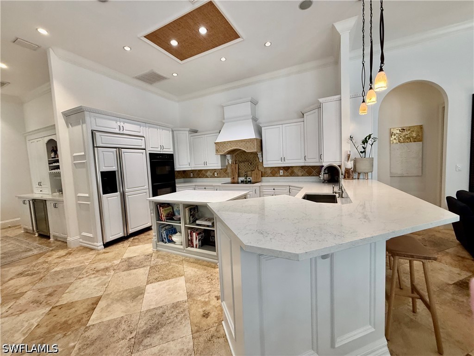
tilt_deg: -4.4
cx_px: 237
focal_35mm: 14
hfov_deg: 102.1
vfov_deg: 85.7
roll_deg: +3.3
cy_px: 178
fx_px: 192
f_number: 2.2
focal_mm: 2.22
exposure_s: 1/60
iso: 200
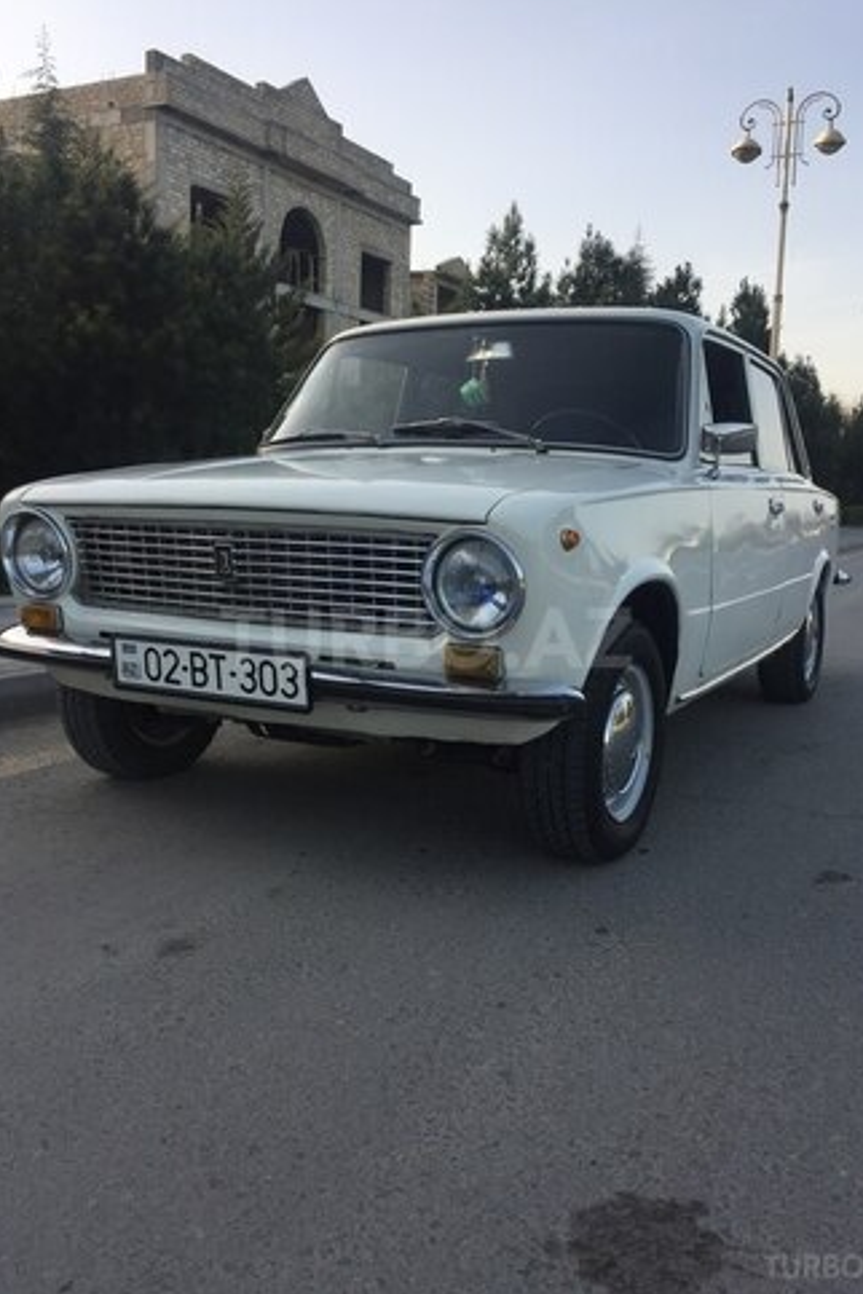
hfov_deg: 42.3
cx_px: 426
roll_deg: -3.4
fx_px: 1115
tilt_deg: -5.5
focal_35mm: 31
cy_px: 638
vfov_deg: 60.3
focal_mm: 4.15
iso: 32
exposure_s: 1/706
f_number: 2.2
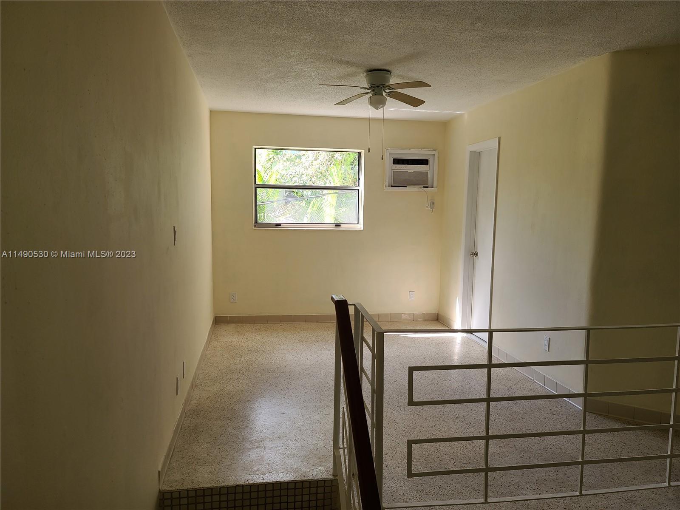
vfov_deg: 54.9
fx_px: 491
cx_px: 340
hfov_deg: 69.4
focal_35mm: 25
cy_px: 255
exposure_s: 1/120
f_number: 1.8
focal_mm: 7
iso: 40
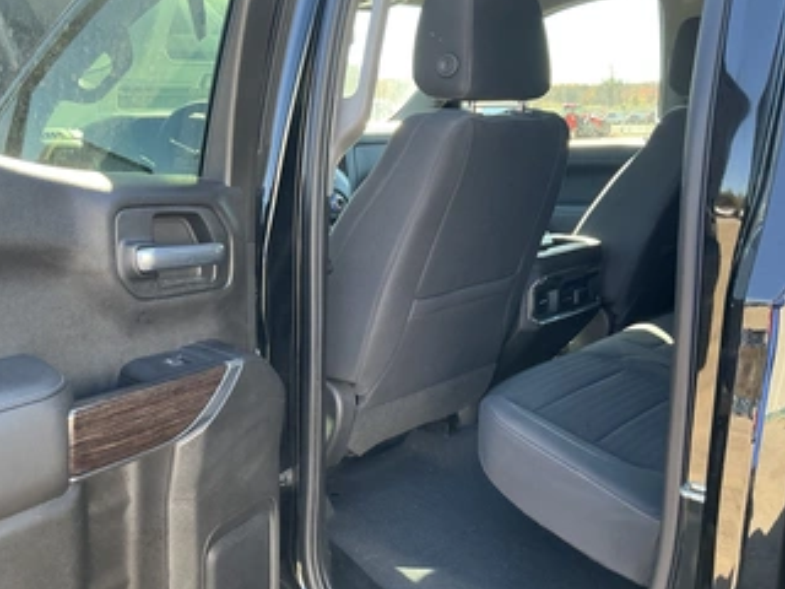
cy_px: 309
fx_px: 794
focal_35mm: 35
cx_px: 346
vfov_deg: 40.7
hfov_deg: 52.5
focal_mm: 3
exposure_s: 1/122
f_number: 1.8
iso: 64
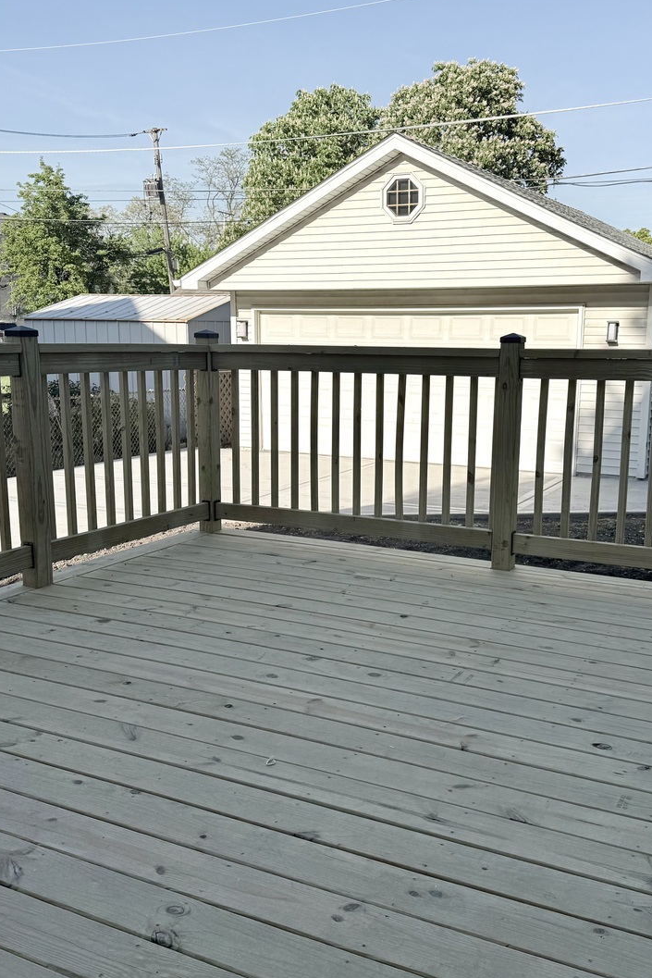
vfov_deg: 55.8
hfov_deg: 38.8
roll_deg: -0.4
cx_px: 375
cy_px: 488
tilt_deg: -8.3
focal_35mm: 34
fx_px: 923
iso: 80
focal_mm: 6.76
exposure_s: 1/4975
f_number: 1.78
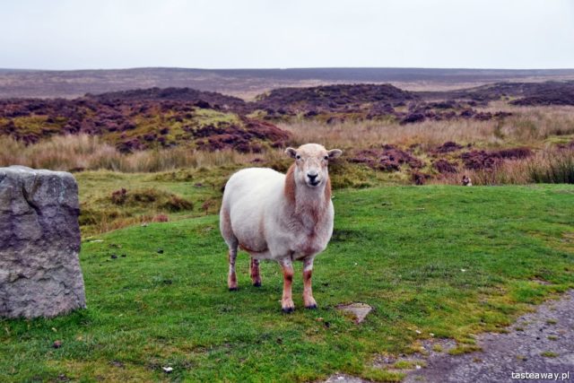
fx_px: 837
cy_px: 192
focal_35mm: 52
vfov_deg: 25.8
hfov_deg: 37.8
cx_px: 287
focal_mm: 35
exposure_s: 1/100
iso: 560
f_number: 5.6
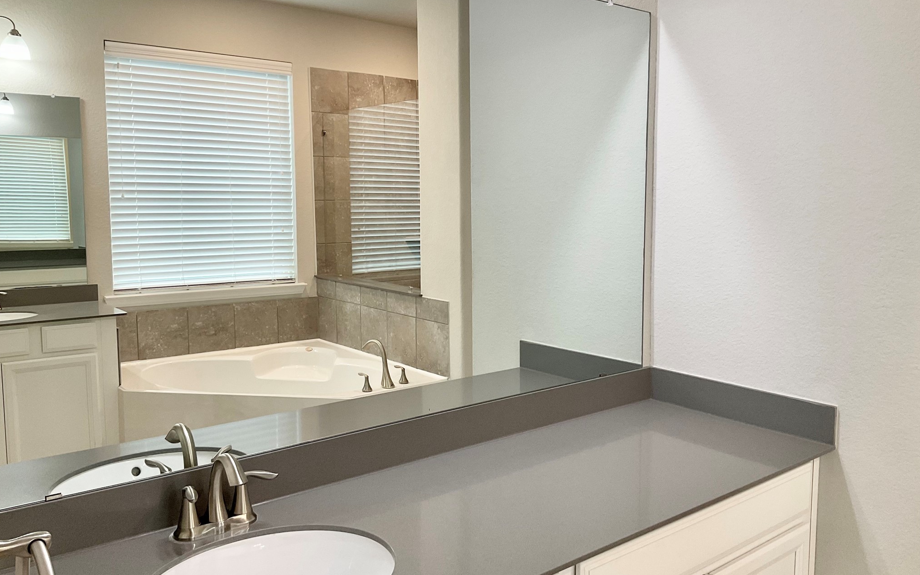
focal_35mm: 31
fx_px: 777
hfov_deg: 61.2
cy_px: 262
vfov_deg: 40.6
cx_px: 458
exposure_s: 1/60
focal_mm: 3
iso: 50
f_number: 1.8
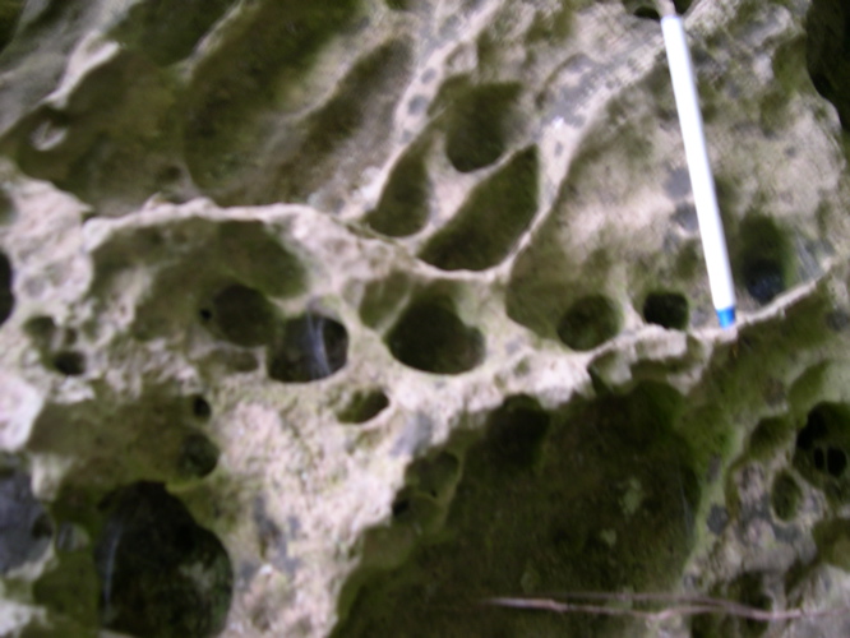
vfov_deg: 37.7
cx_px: 425
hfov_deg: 49.0
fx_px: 933
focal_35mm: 38
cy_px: 319
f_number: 2.8
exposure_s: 1/5.6
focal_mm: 8
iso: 100
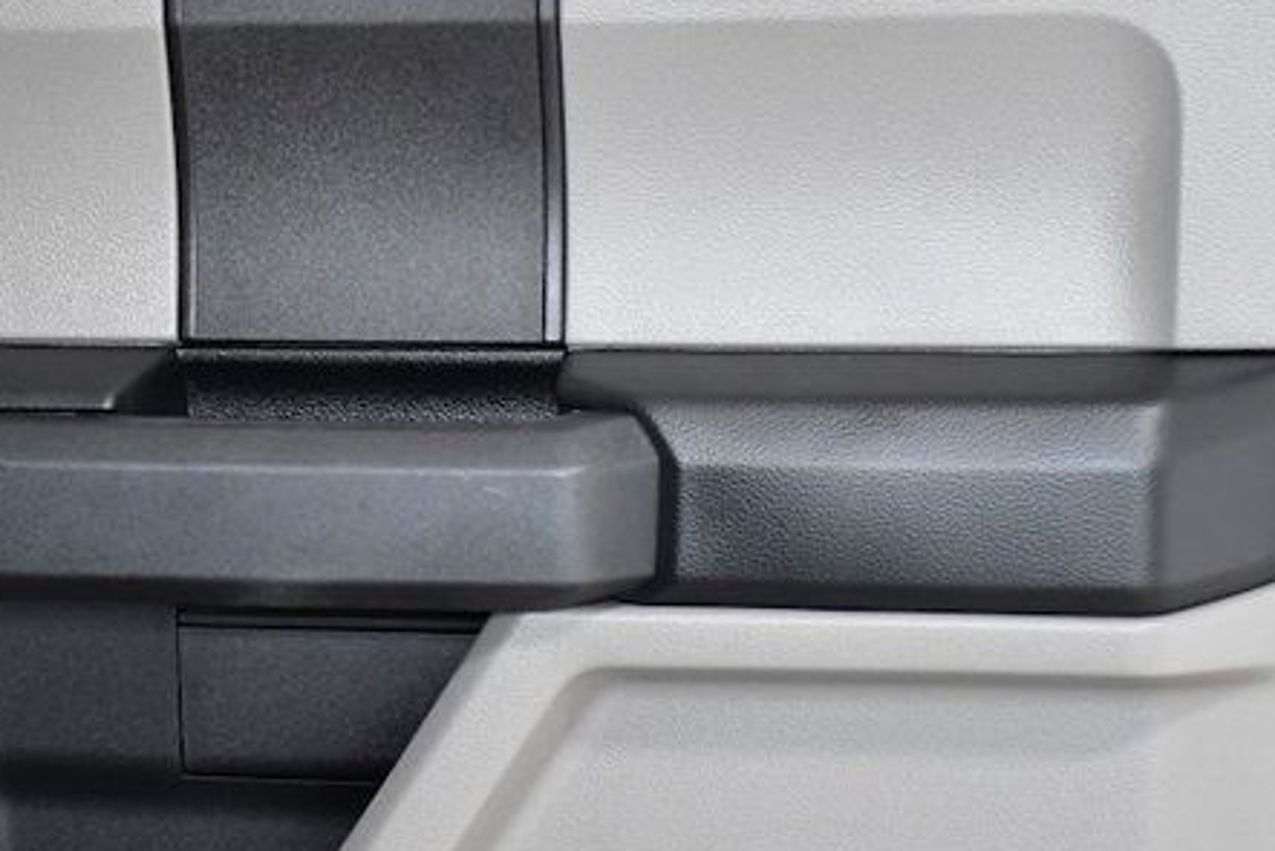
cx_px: 326
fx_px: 4924
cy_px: 852
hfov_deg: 14.7
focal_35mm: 139
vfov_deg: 9.8
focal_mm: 40
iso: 2500
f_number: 4.5
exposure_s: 1/320
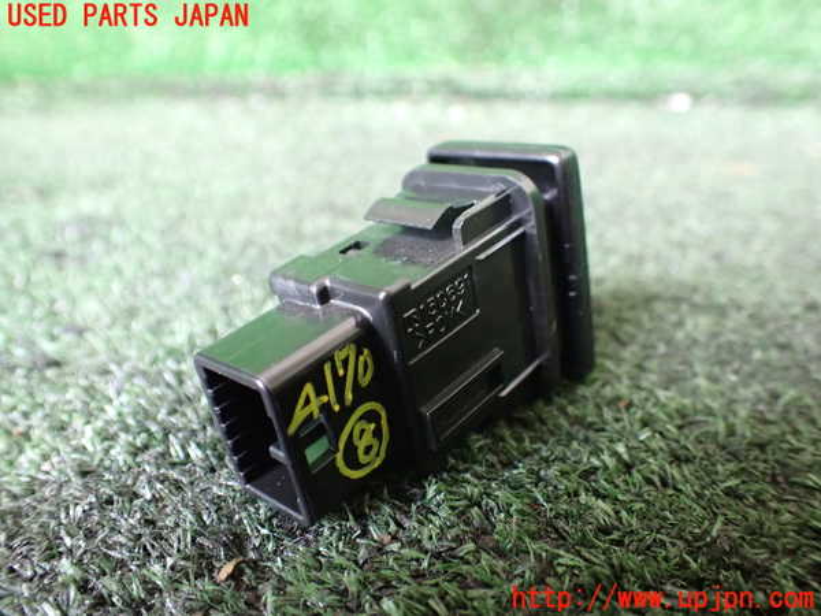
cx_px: 410
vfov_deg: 46.8
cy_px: 308
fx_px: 712
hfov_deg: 60.0
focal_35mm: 30
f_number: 2.3
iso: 800
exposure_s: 1/80
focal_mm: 5.4
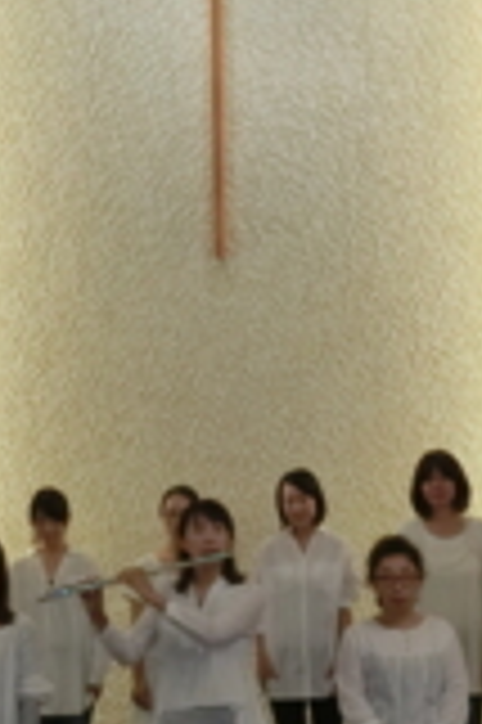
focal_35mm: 101
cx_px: 225
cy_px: 391
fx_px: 2033
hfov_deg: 13.5
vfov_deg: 20.2
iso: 400
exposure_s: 1/100
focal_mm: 6.9
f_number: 4.1
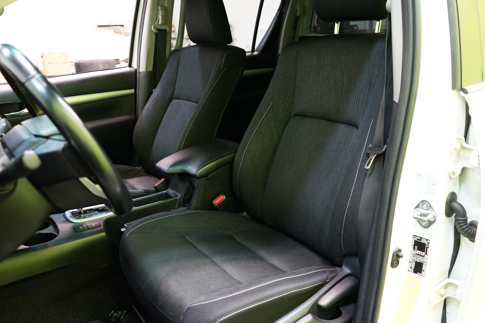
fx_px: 377
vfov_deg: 46.4
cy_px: 162
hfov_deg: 65.5
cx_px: 242
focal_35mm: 28
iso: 2000
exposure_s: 1/30
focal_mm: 28
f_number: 3.5
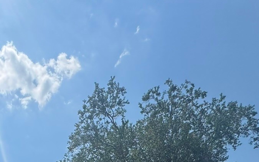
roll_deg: -1.8
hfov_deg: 38.7
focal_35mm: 45
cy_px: 292
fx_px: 318
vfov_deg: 20.3
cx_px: -6
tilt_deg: -0.8
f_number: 2.2
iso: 40
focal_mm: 2.22
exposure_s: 1/2874
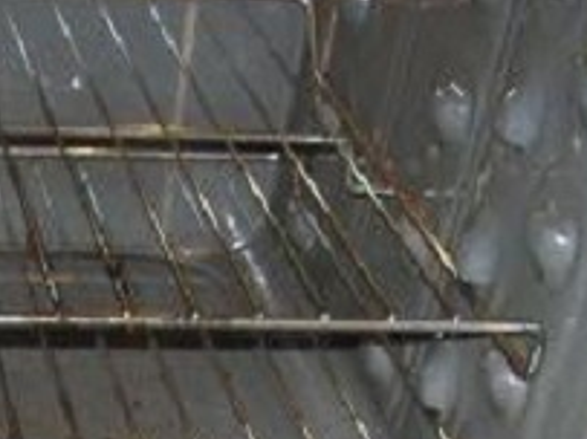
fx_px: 1712
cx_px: -81
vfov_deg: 14.1
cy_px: 570
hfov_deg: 18.6
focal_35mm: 101
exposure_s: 1/60
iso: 50
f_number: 2.9
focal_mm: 5.8
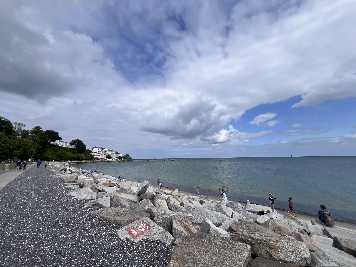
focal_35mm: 13
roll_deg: +0.3
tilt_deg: +9.8
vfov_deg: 89.9
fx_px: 134
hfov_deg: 106.2
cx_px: 178
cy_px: 134
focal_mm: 1.57
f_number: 1.8
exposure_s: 1/3650
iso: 32
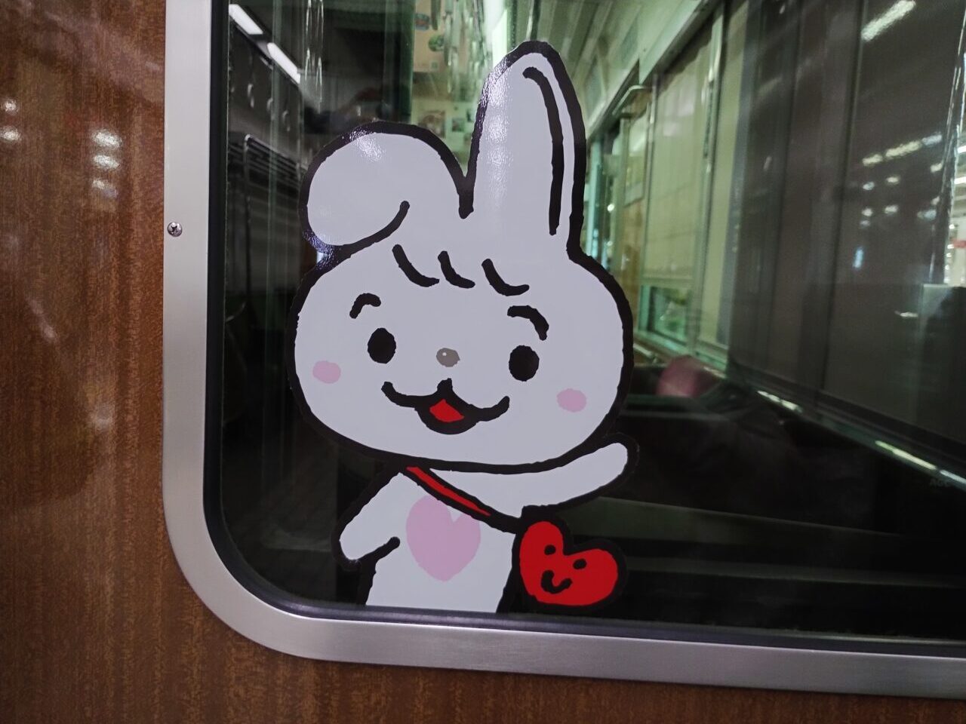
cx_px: 483
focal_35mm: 28
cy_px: 362
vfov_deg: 49.7
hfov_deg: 63.4
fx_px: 781
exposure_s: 1/33.3
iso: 1097
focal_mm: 4.27
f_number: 1.8
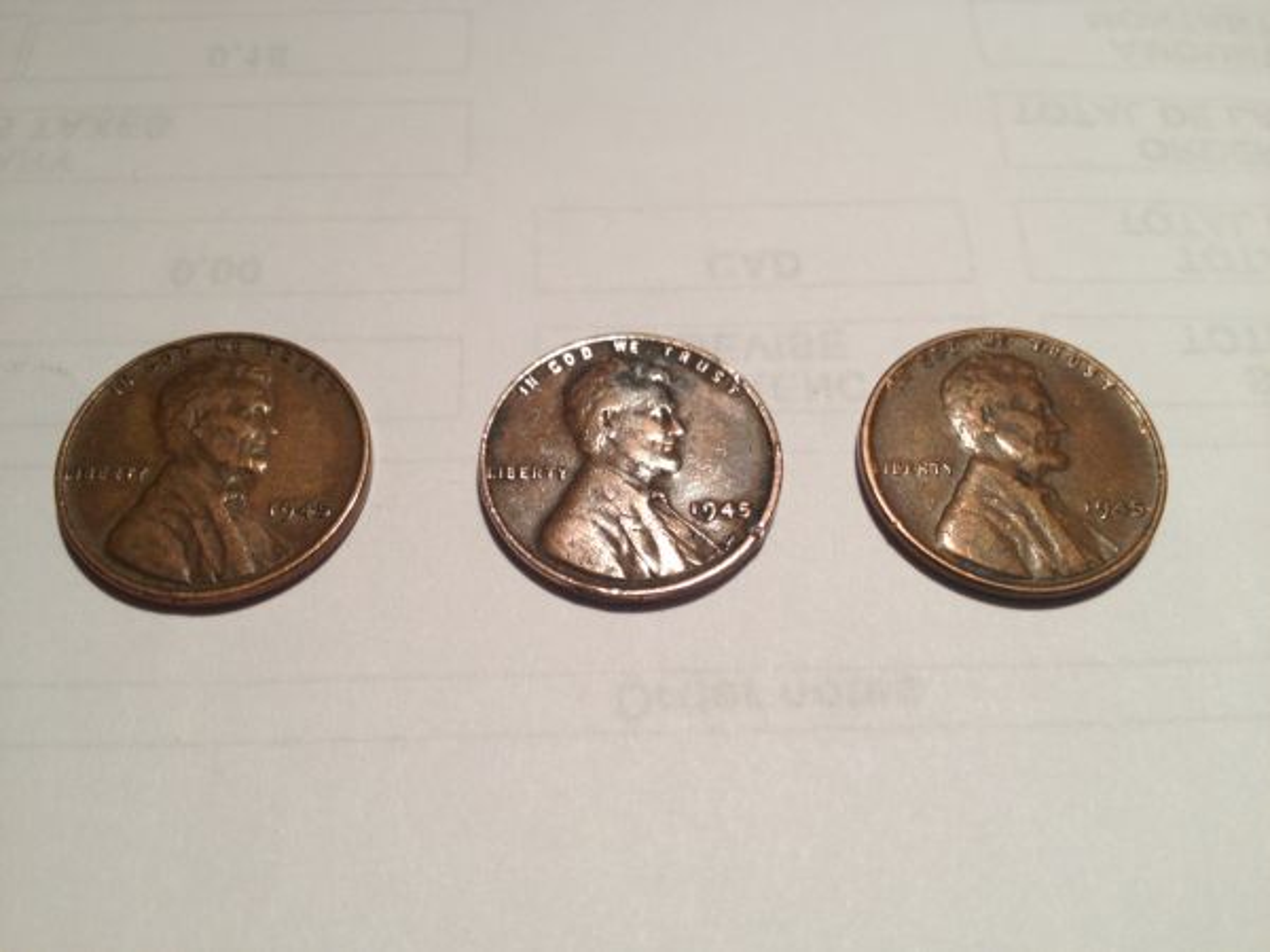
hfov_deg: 52.6
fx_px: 1284
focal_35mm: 35
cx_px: 635
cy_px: 476
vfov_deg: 40.7
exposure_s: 1/20
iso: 80
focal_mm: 4.28
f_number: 2.4
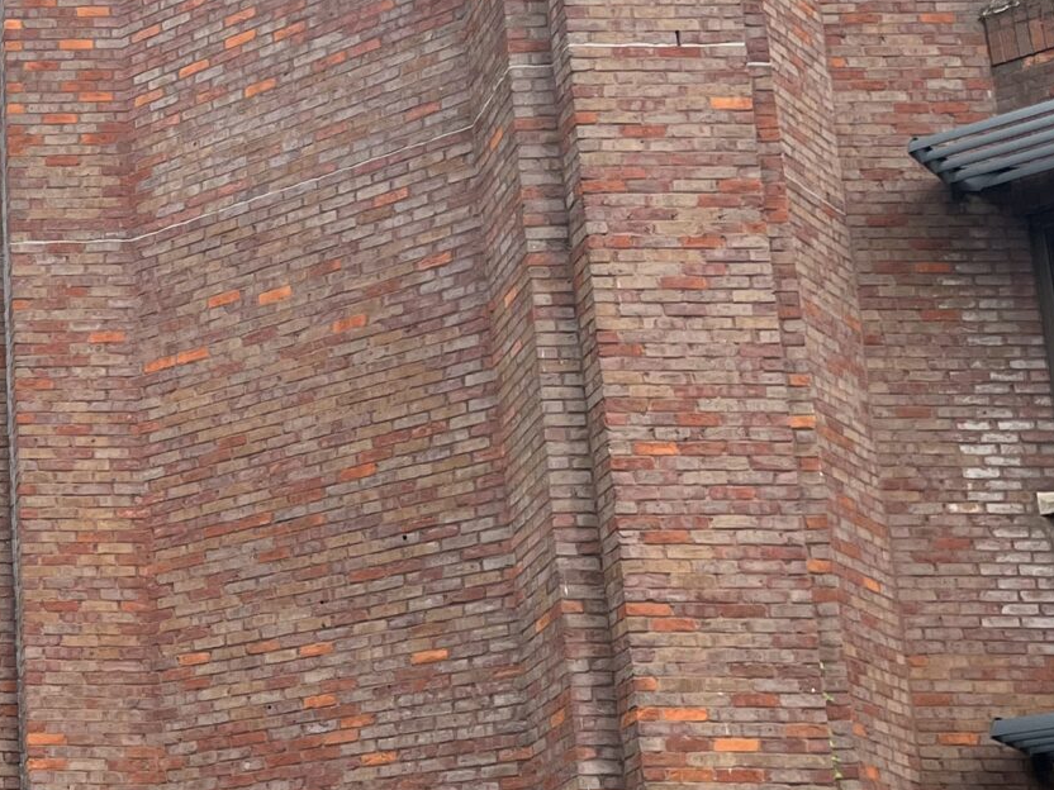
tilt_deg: +16.7
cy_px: 558
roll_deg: +0.1
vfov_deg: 18.4
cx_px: -409
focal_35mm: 80
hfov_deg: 21.5
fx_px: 2436
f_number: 1.6
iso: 50
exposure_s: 1/1389
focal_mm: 5.1
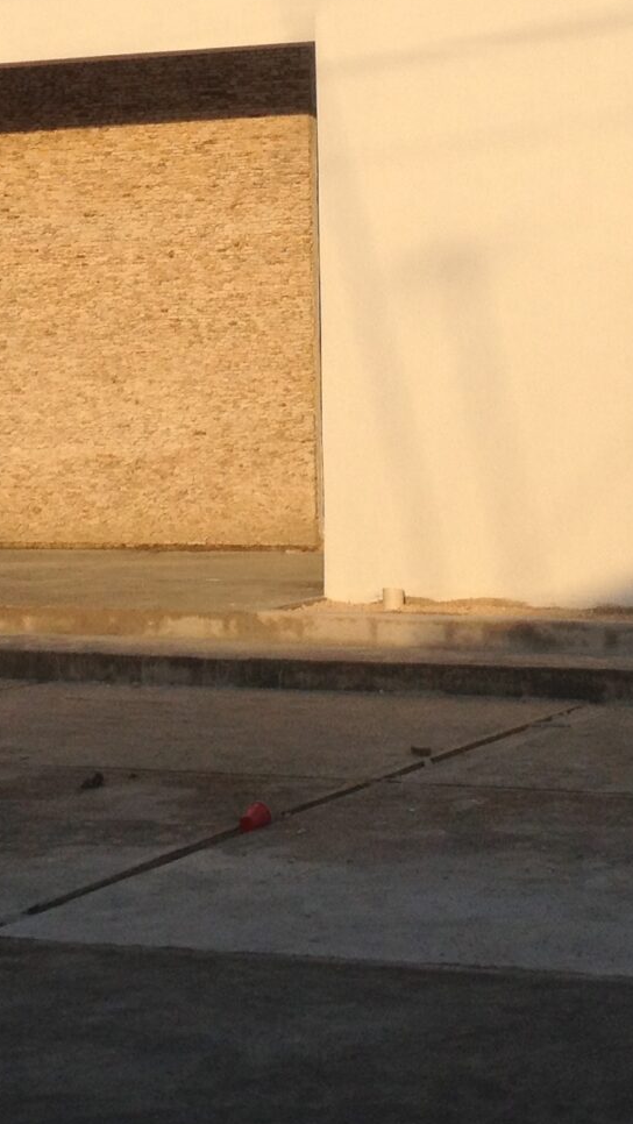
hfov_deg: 12.0
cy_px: 38
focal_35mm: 101
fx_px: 3011
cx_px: 271
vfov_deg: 20.6
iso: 50
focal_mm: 4.28
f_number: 2.4
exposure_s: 1/1905
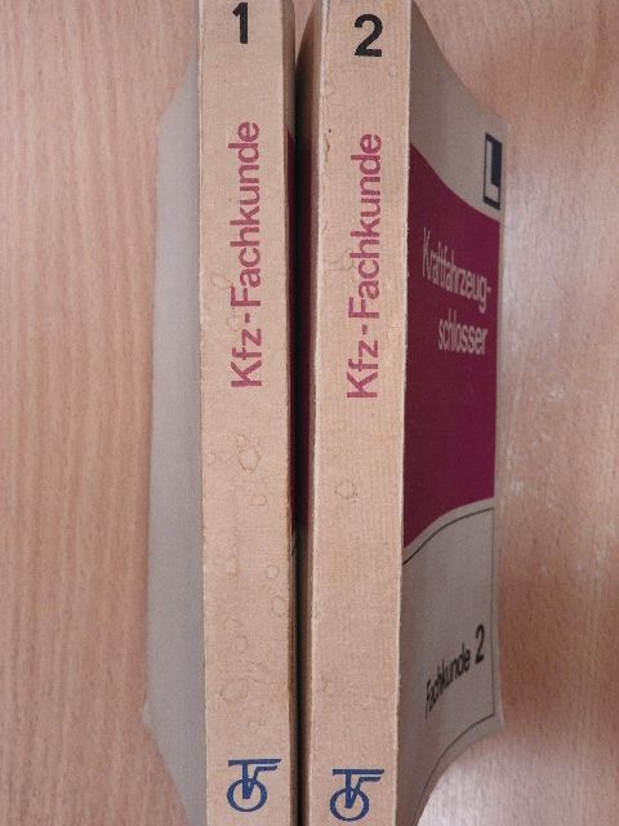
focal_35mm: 50
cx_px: 310
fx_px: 1192
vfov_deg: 38.2
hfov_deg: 29.1
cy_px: 413
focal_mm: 9
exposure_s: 1/80
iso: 400
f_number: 4
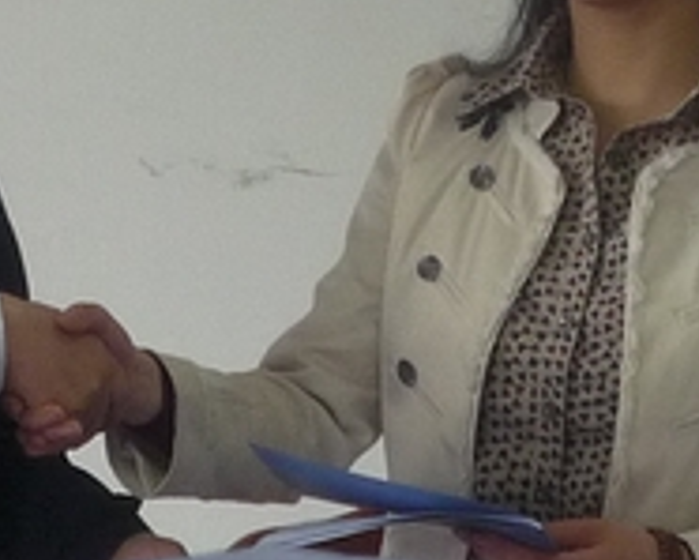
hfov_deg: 8.4
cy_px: 207
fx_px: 4781
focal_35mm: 231
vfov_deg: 6.7
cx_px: 180
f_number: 4
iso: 200
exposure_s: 1/40
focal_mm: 6.8
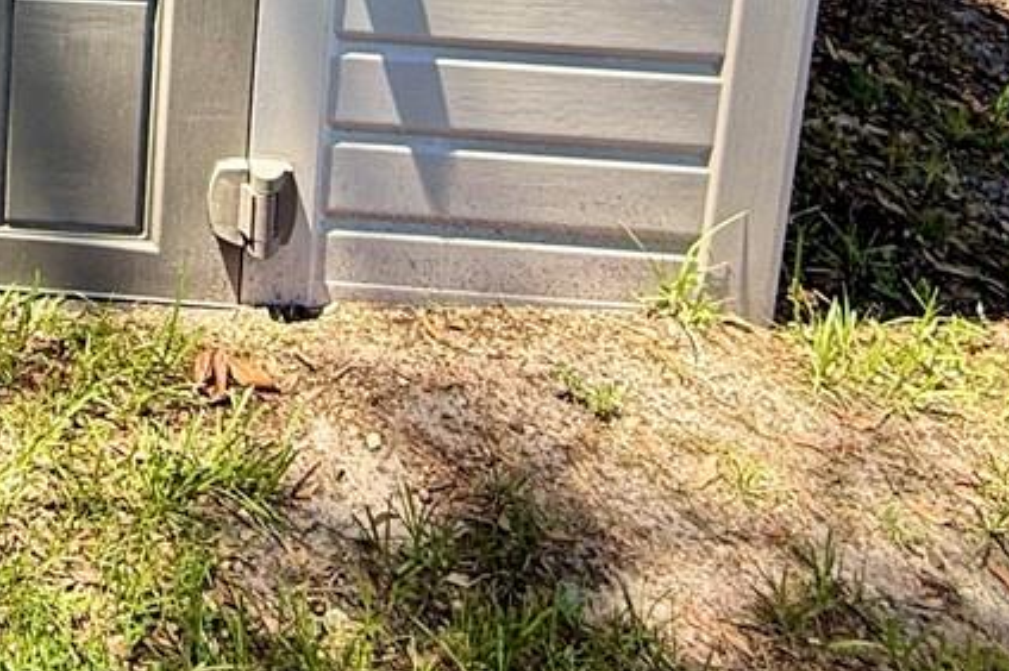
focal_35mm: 55
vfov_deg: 19.5
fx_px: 1540
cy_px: -481
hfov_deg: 30.0
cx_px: -255
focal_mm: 2.22
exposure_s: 1/221
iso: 50
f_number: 2.2
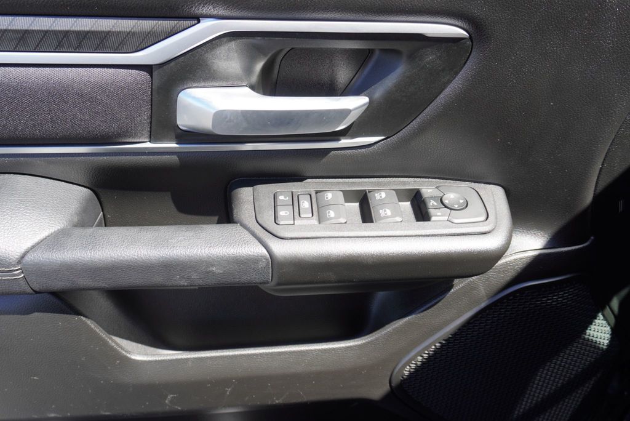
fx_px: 525
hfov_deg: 61.9
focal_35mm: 30
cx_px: 315
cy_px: 210
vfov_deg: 43.7
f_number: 5
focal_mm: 20
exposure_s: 1/100
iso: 100
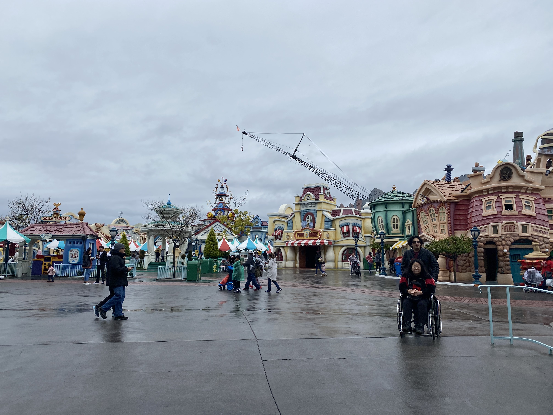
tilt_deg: +6.9
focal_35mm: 26
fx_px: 415
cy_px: 208
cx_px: 276
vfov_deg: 53.1
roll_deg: -0.8
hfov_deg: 67.3
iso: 32
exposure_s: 1/2463
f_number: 1.8
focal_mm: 4.25
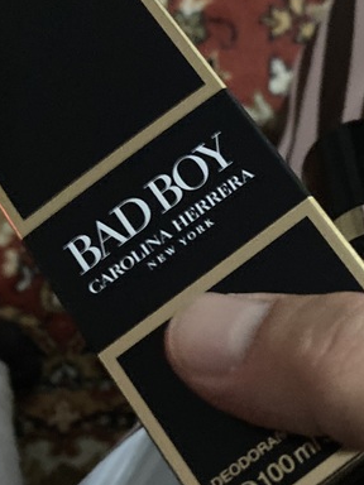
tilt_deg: -80.5
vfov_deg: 28.5
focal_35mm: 67
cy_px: 366
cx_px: 387
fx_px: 939
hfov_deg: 21.0
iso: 640
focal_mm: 3.99
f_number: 1.8
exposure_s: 1/17
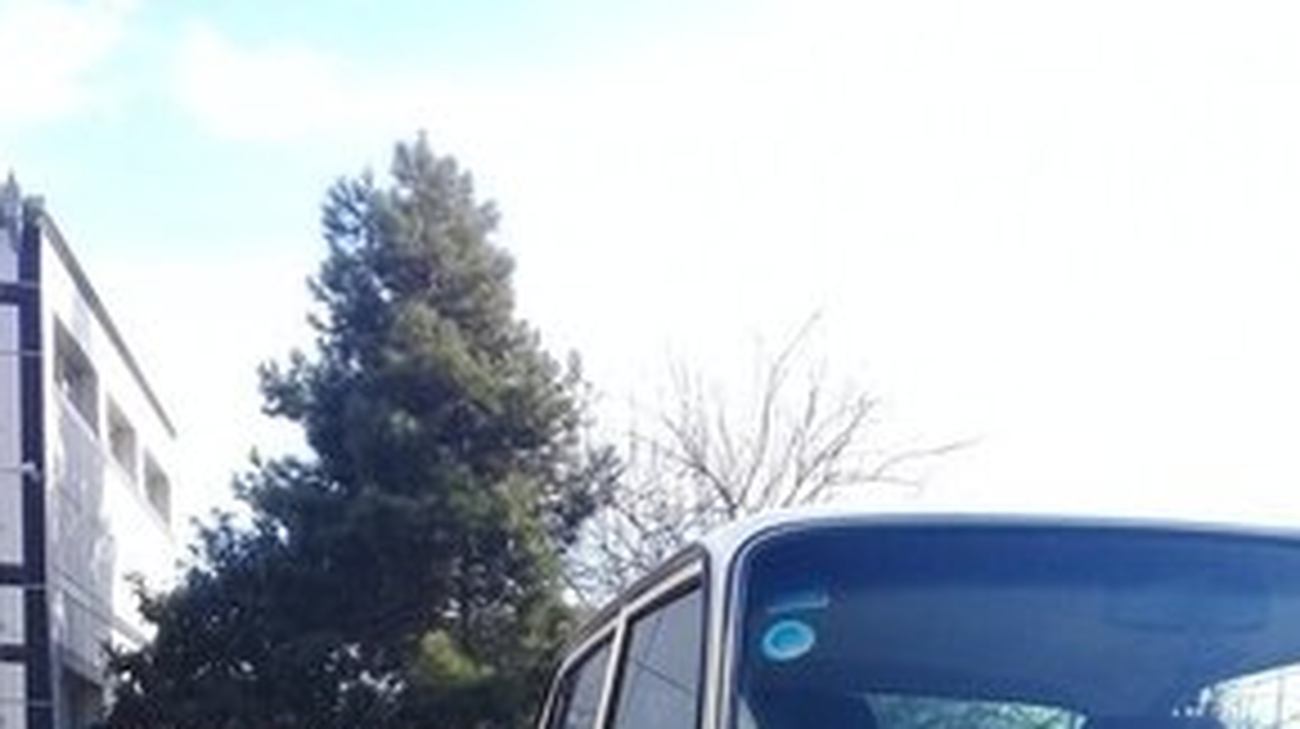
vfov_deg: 18.2
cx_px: 639
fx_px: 1998
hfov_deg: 36.0
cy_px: 1112
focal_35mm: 58
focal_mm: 3.3
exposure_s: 1/561
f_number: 2.2
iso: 50
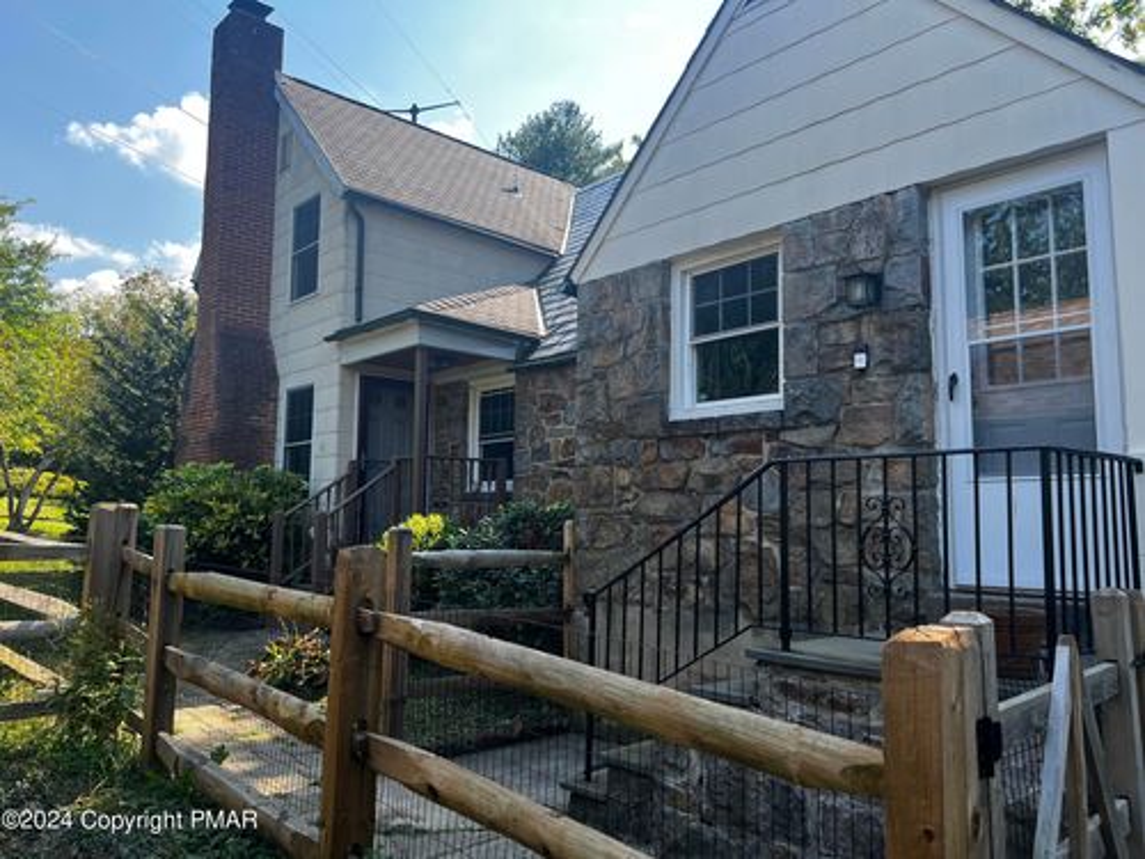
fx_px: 860
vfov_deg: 53.1
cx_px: 572
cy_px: 430
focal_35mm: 26
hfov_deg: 67.3
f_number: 1.5
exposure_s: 1/687
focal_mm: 5.7
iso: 50
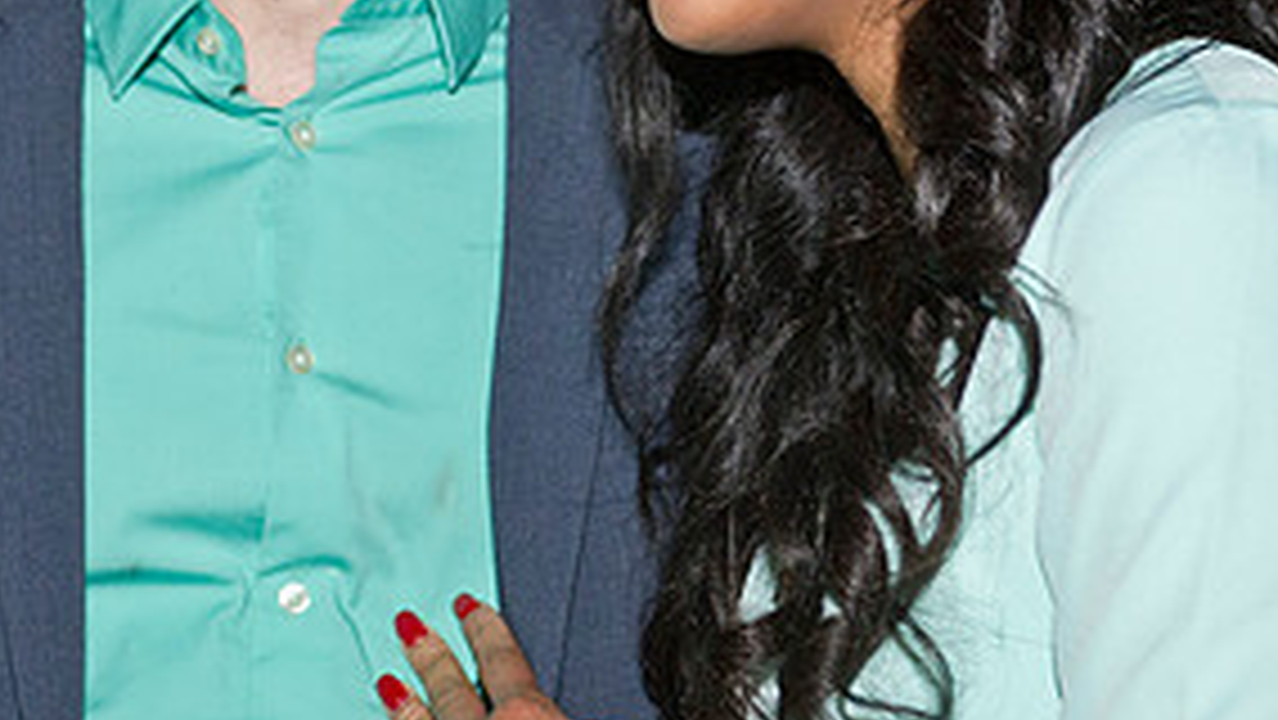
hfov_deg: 17.2
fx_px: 4204
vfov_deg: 9.7
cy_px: -90
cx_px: 324
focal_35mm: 124
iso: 3200
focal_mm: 58
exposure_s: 1/80
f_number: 4
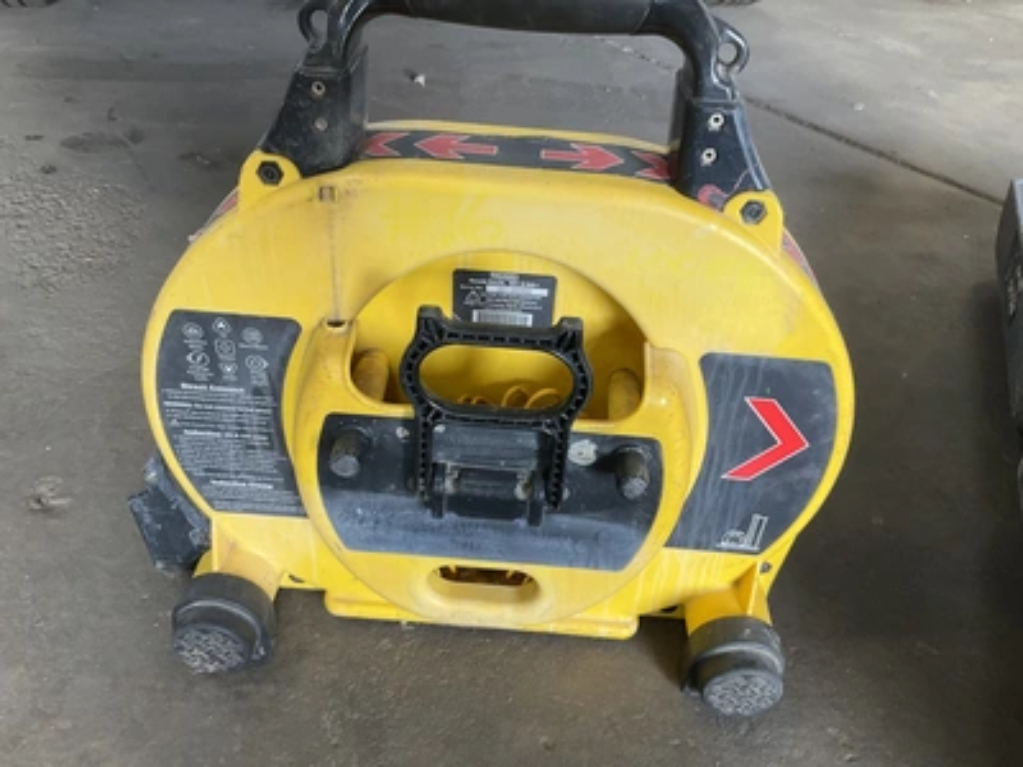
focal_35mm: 29
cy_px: 384
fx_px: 857
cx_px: 512
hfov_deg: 61.7
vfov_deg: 48.2
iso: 50
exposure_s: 1/60
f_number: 1.8
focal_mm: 3
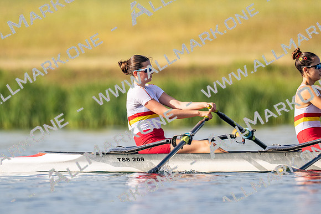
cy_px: 107
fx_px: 8020
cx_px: 160
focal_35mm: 900
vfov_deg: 1.5
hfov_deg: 2.3
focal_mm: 600
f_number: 4
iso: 160
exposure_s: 1/2500
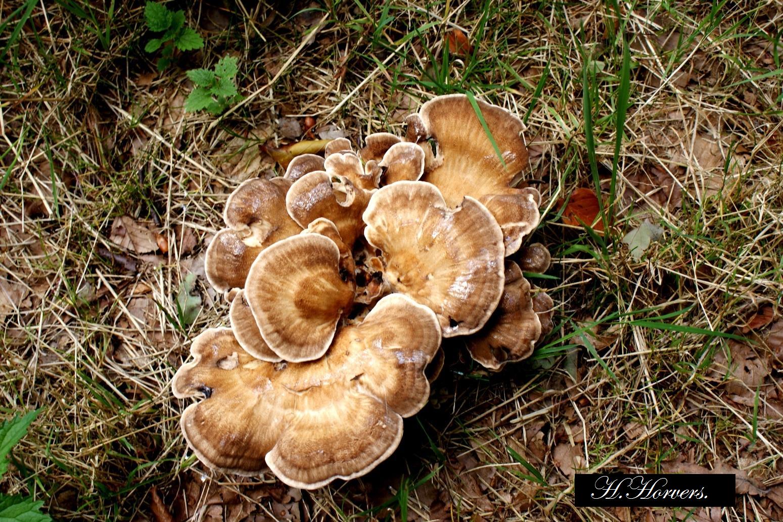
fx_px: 979
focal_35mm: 45
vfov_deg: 29.9
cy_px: 261
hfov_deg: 43.6
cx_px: 392
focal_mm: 30
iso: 100
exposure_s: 1/60
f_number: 7.1
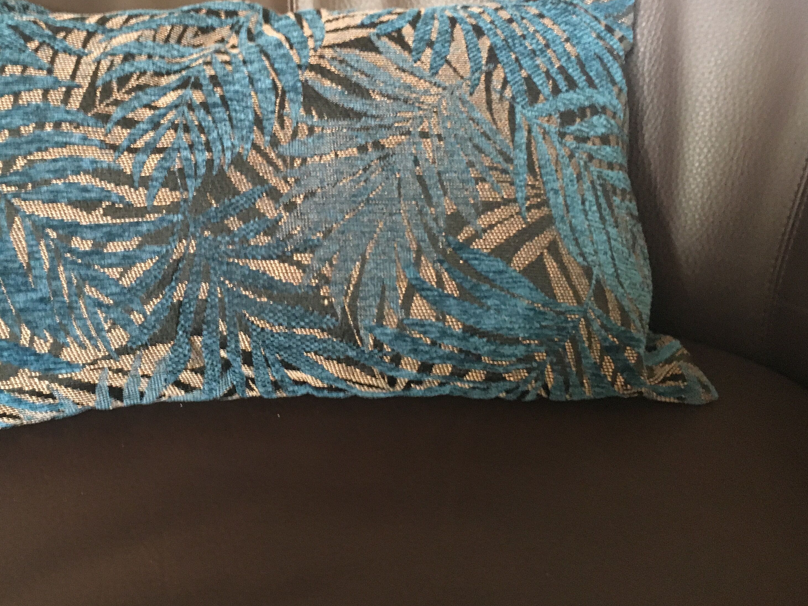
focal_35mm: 40
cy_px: 249
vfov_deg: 35.9
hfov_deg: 46.0
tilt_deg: -22.4
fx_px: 934
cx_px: 261
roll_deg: +2.9
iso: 400
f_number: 2.2
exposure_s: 1/17
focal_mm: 4.15
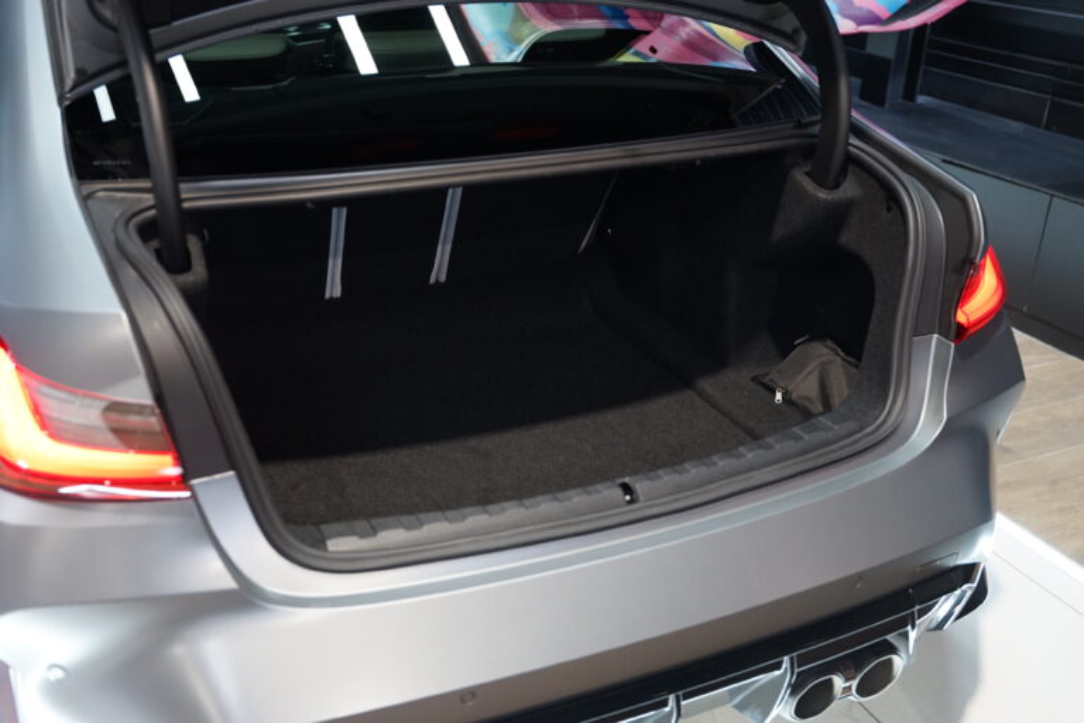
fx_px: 1117
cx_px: 542
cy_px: 362
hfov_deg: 51.8
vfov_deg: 35.9
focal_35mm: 37
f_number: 2.8
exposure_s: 1/80
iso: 1600
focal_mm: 37.1
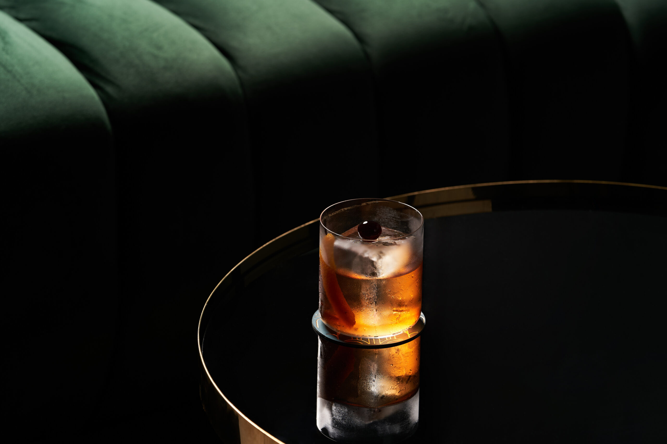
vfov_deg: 9.0
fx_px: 2816
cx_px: 334
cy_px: 222
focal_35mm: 152
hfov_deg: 13.5
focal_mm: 152
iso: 100
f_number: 6.3
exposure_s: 1/200
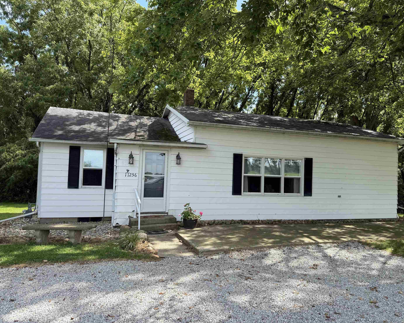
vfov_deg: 54.9
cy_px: 165
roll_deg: -1.9
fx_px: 311
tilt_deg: +2.7
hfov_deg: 66.0
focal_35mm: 26
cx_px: 215
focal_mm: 6.76
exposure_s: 1/1075
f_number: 1.78
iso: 80
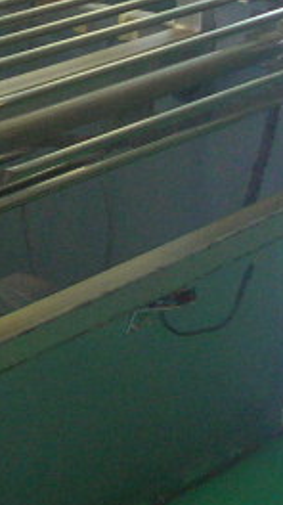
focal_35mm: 148
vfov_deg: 14.4
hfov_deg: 7.4
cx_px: -493
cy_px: 44
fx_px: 1979
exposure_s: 1/60.1
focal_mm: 5.8
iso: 131
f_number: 3
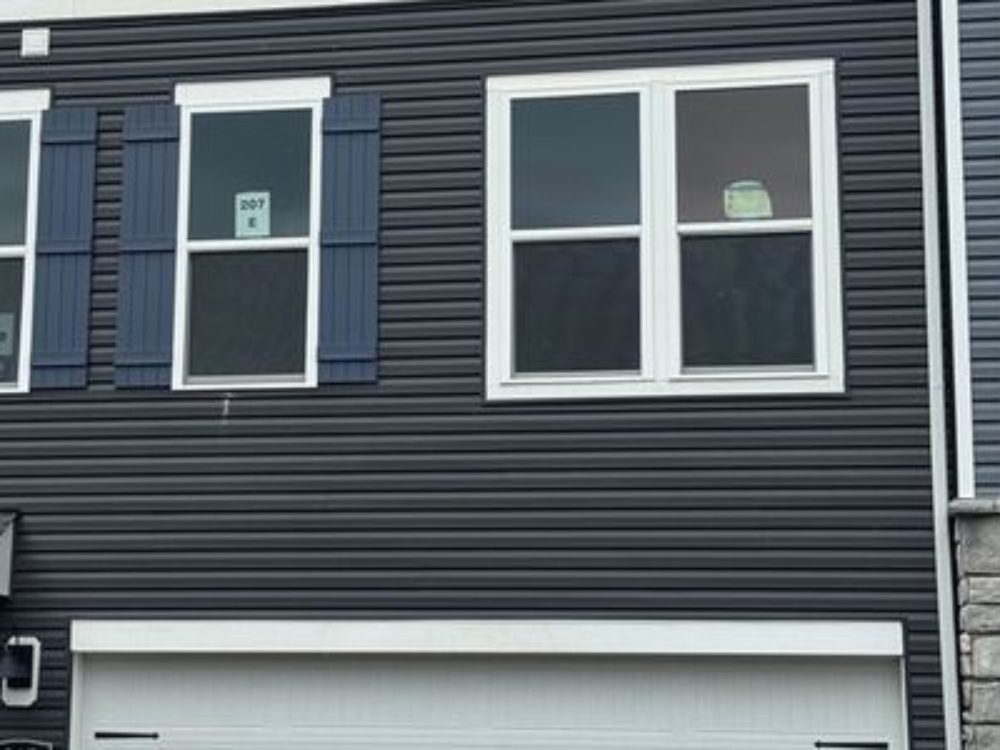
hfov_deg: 24.4
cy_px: 266
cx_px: 378
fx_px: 2311
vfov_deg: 18.4
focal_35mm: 80
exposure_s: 1/1263
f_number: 1.78
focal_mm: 6.76
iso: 64
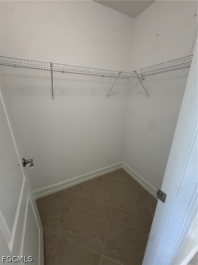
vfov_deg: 102.1
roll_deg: -0.9
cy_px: 132
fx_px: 107
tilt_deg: -19.1
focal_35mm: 14
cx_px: 99
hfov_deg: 85.7
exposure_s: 1/60
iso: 200
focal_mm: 2.22
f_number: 2.2
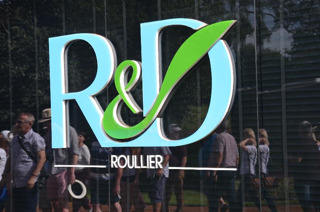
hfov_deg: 26.7
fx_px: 674
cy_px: 97
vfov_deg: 17.9
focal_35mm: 76
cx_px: 187
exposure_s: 1/160
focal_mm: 42
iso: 200
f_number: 6.3
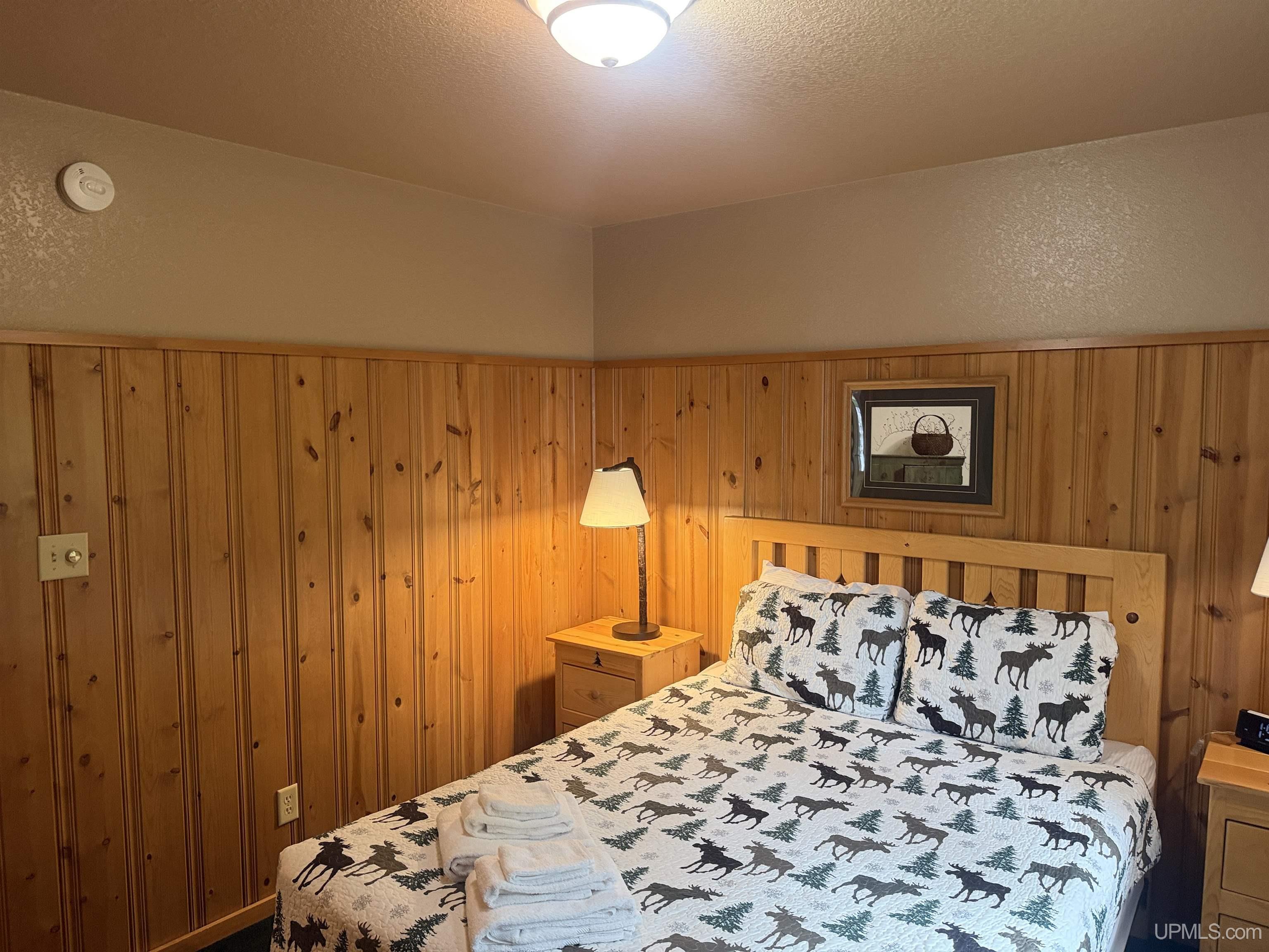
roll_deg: +0.6
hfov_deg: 71.6
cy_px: 476
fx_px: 880
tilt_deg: -5.3
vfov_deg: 56.8
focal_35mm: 24
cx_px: 634
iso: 320
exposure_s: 1/60
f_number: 1.78
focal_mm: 6.76
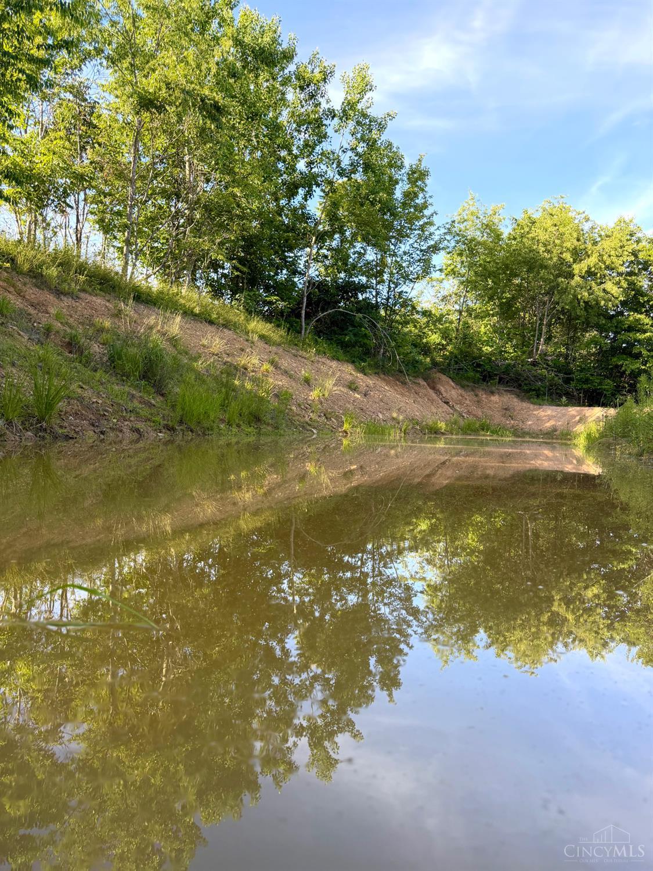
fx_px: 603
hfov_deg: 56.8
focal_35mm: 24
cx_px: 326
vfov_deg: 71.6
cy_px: 436
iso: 100
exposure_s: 1/728
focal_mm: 6.76
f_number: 1.78
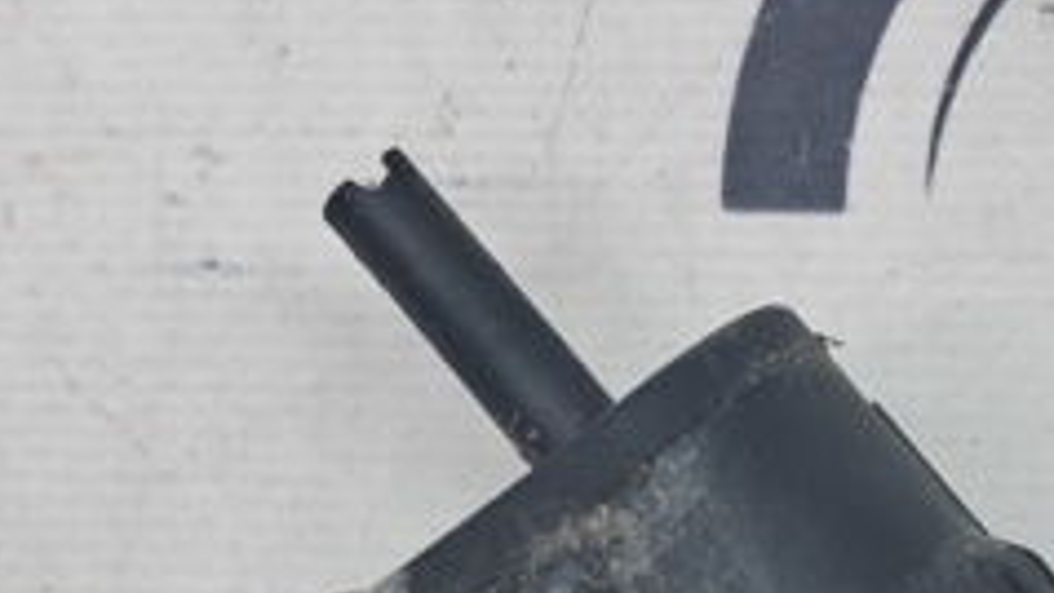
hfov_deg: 26.6
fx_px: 2208
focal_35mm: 79
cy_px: 856
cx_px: 744
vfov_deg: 14.4
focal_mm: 4
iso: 50
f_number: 1.8
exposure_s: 1/60
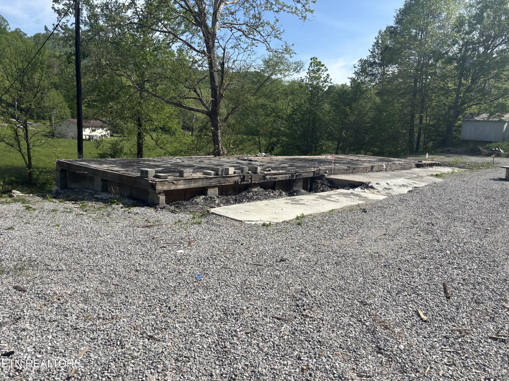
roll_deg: -3.2
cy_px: 190
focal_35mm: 26
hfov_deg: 67.3
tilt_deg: -10.5
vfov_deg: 53.1
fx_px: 382
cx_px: 254
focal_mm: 5.96
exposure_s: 1/3311
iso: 50
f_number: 1.6
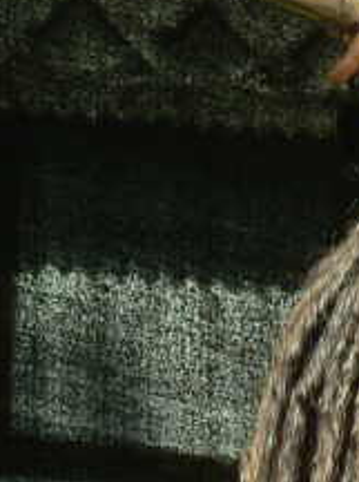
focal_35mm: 342
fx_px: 4748
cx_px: 498
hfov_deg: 4.3
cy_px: 422
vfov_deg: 5.8
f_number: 3.6
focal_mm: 21.2
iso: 64
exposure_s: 1/100
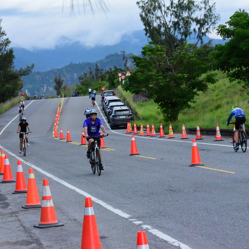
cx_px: 96
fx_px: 1147
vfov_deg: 12.4
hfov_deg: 12.4
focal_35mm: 141
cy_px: 124
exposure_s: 1/3200
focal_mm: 110
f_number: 14
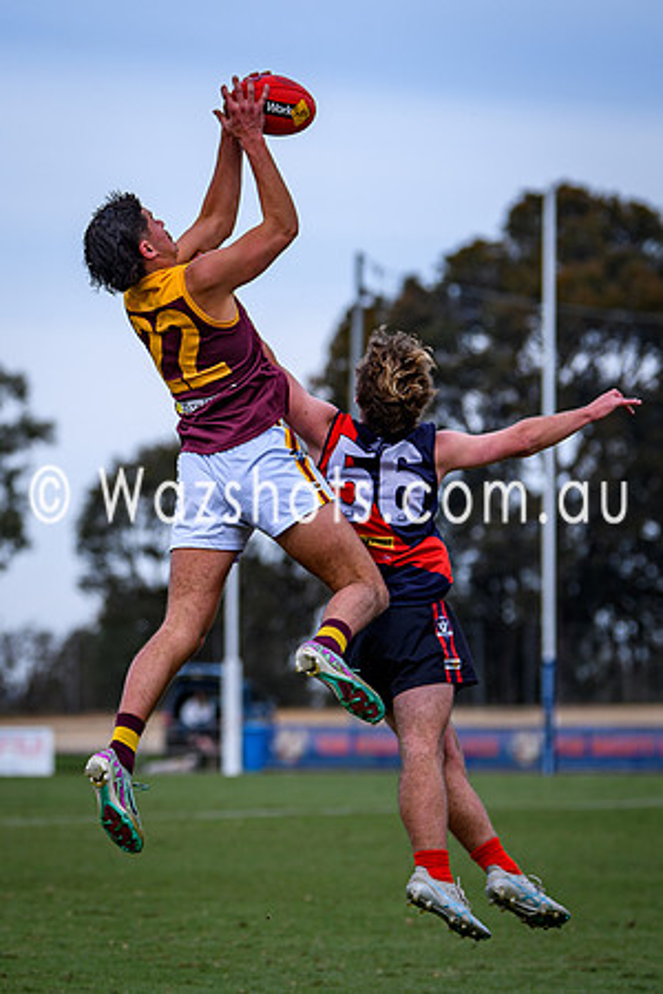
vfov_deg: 6.9
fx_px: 8226
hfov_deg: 4.6
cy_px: 494
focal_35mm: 298
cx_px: 130
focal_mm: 120
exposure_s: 1/2000
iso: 100
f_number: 2.8
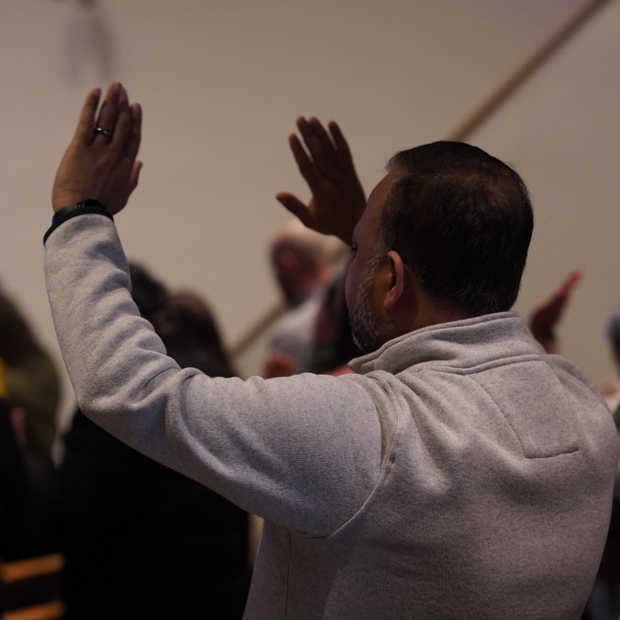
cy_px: 311
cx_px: 285
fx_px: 2188
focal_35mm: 108
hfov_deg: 16.1
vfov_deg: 16.1
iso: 1600
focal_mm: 56
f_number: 2
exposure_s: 1/160
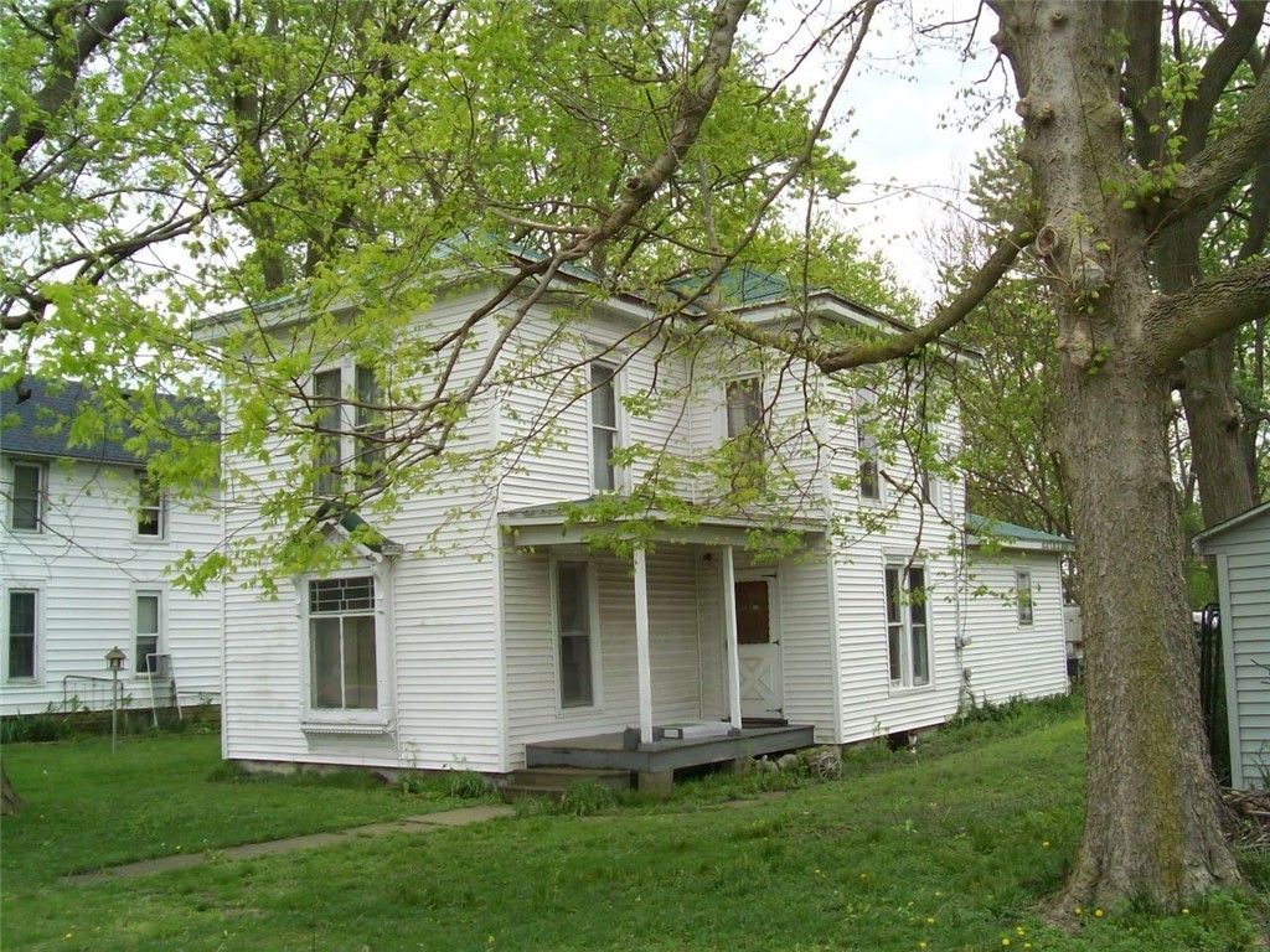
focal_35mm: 36
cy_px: 476
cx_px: 635
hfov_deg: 51.4
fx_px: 1321
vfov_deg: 39.7
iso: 80
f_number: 4.8
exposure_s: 1/290
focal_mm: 6
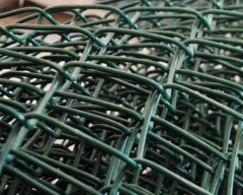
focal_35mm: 99
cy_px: 192
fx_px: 712
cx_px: 367
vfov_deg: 15.3
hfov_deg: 17.4
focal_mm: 22
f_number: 4
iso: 200
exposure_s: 1/13
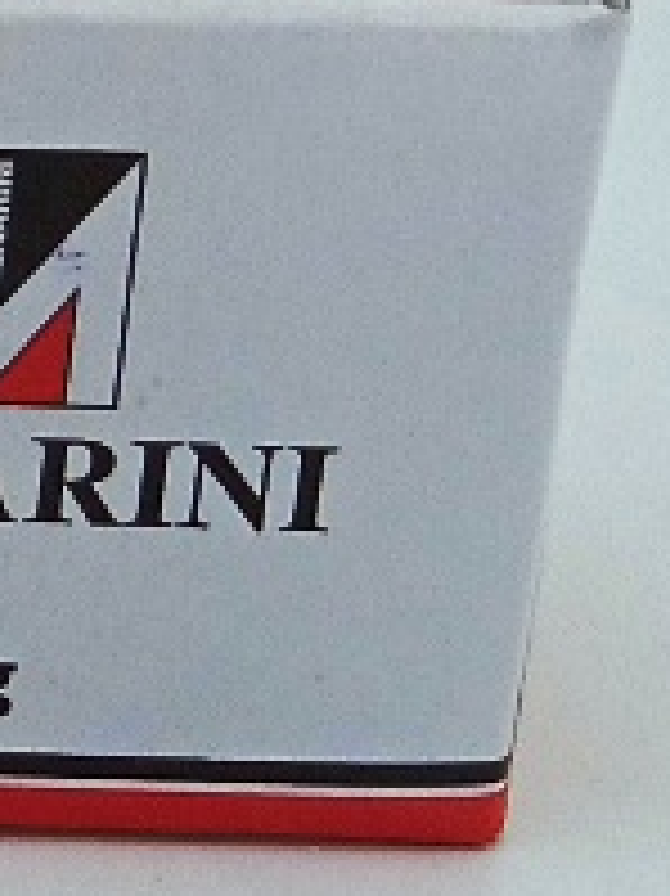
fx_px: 5451
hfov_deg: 6.2
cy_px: -365
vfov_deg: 9.2
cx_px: -1724
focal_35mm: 211
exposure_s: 1/224
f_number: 2.2
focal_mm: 3.43
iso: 100
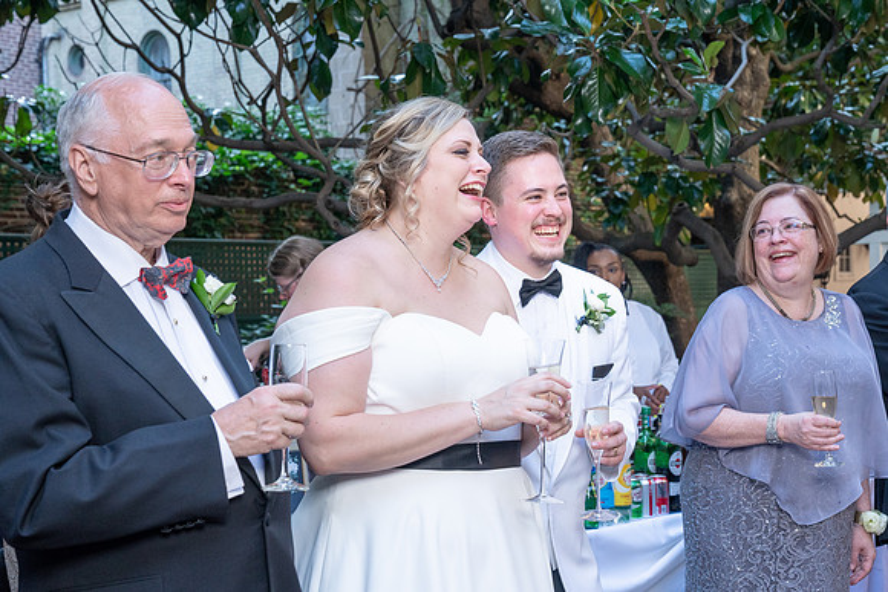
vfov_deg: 23.8
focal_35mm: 57
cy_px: 331
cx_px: 473
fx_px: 1405
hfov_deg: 35.1
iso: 1250
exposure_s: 1/250
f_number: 5.6
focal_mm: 48
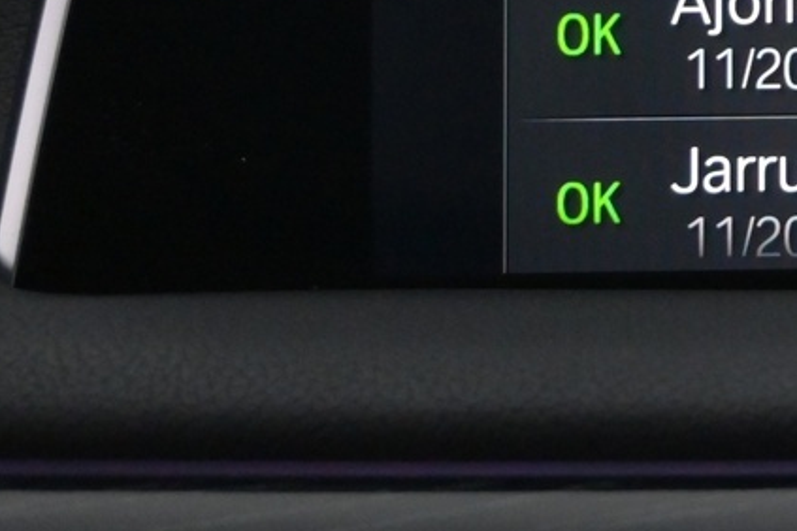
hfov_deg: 13.0
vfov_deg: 9.6
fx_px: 3119
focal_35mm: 141
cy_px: -96
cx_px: 1490
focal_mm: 24.5
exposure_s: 1/60
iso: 2500
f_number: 4.2
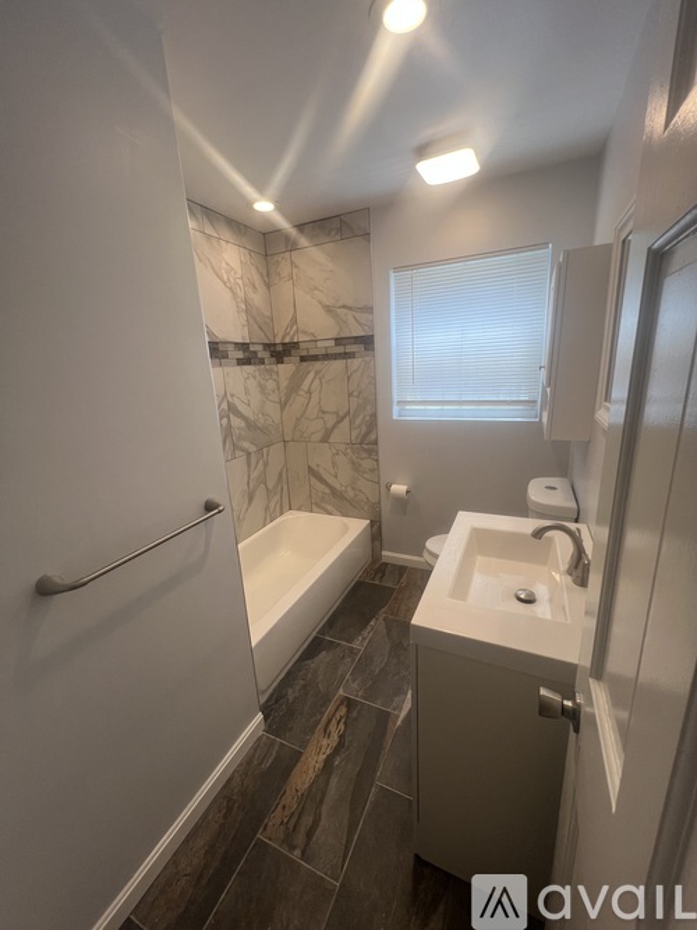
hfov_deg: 89.9
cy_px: 465
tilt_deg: -16.5
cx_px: 348
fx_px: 349
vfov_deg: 106.2
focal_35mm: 13
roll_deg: +2.0
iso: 80
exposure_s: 1/120
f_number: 1.8
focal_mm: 1.57
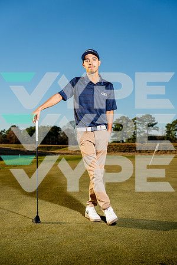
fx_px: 376
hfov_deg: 26.5
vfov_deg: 38.9
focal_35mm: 51
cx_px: 88
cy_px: 132
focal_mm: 51
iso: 100
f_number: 4
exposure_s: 1/1250
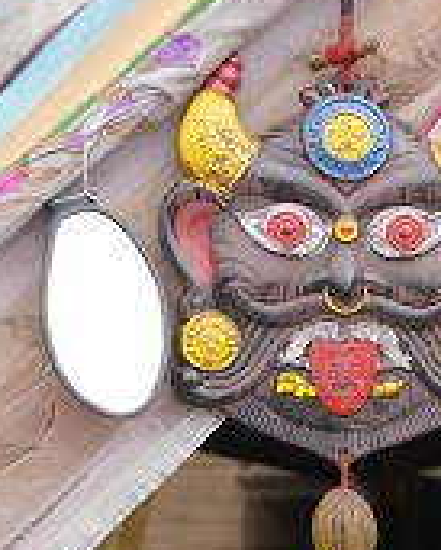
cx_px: 1003
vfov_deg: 10.2
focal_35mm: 188
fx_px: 3064
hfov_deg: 7.7
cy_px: 470
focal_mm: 43
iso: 500
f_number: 7.1
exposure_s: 1/200
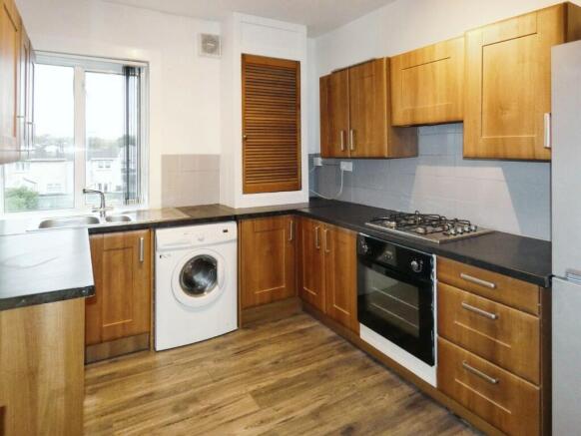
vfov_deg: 66.0
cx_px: 290
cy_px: 218
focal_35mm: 20
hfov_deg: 81.7
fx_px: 336
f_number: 2.8
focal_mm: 3.6
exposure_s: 1/60
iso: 500
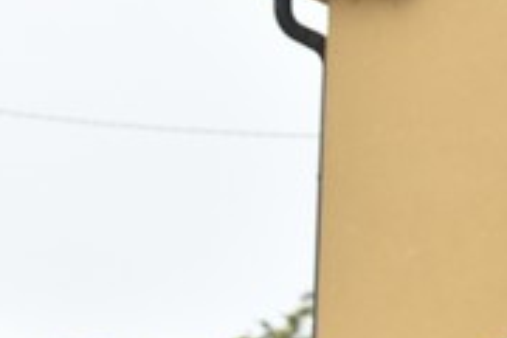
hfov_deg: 4.8
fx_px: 6098
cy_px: 691
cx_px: -37
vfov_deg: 3.2
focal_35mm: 433
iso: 320
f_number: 4
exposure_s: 1/500
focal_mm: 95
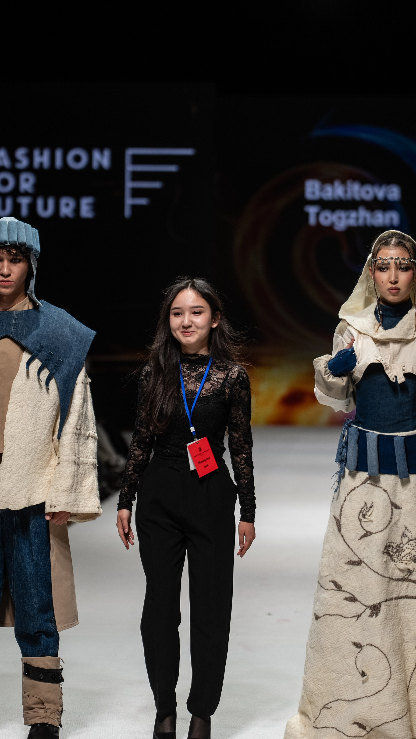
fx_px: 2588
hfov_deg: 9.2
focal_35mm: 132
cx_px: 224
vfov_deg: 16.3
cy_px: 312
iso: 200
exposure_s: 1/400
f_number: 2.8
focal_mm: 103.9
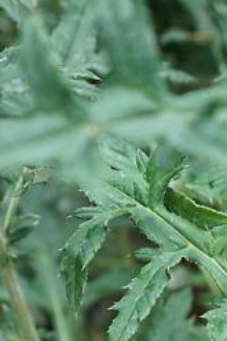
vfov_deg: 18.0
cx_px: 246
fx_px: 909
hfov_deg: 13.9
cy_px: 568
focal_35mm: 96
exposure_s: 1/60
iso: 100
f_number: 5
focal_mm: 28
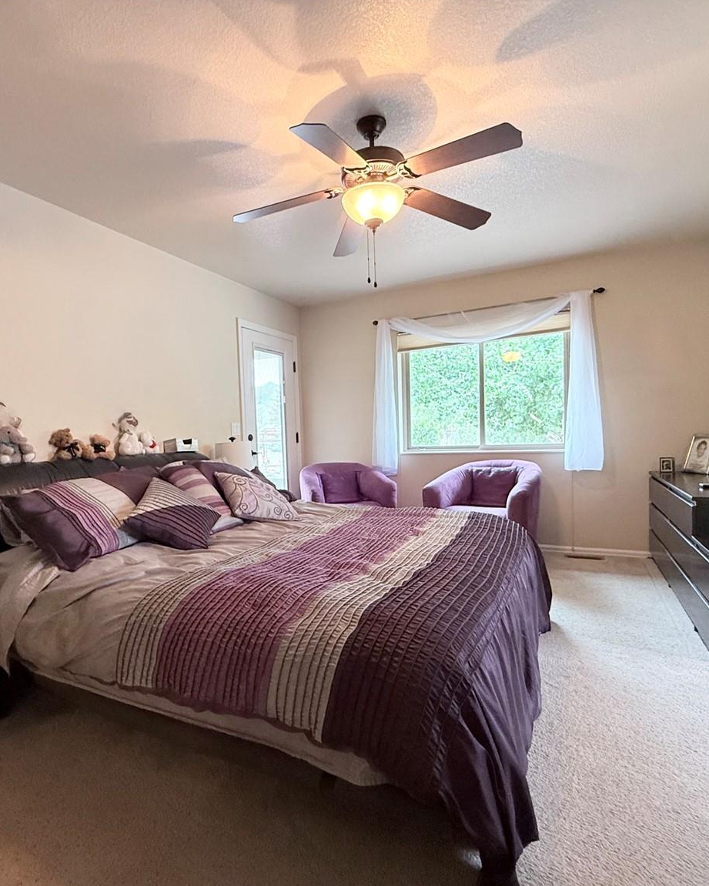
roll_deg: +1.9
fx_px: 498
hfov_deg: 70.6
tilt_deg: -2.9
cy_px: 460
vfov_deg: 83.2
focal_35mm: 19
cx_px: 310
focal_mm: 2.22
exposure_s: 1/60
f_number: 2.2
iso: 400
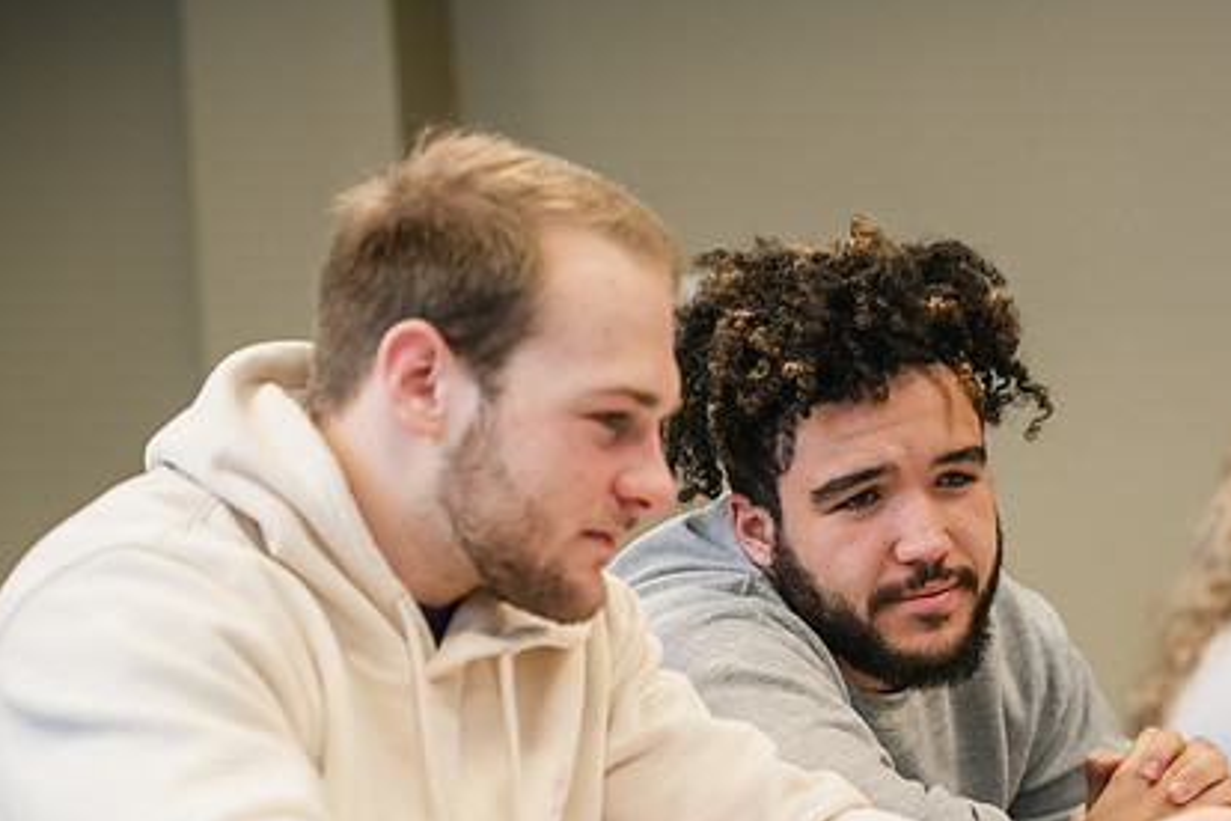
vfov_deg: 13.9
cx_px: 740
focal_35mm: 98
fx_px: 3351
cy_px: 546
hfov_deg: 20.8
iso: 1600
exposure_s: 1/200
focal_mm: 70
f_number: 3.2
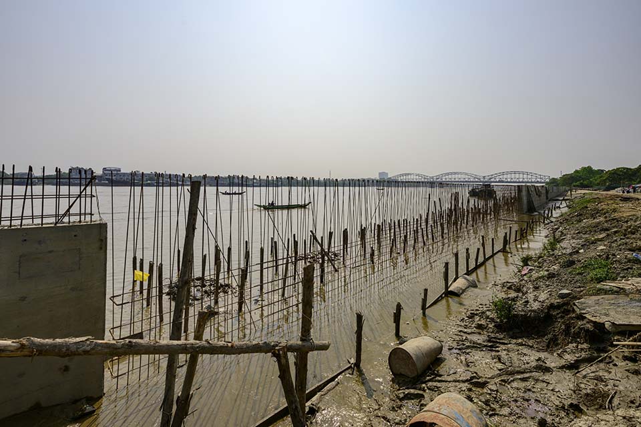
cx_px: 320
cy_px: 214
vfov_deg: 81.2
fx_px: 249
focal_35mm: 14
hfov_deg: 104.3
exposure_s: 1/1600
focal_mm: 14
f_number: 9
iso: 220
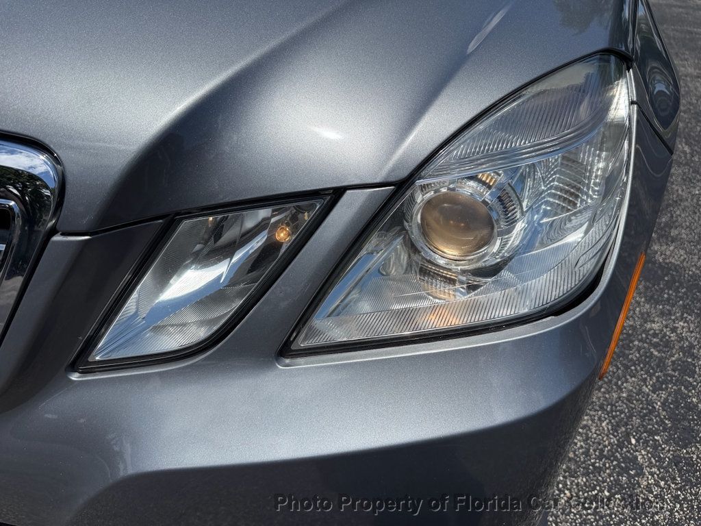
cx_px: 350
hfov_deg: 71.6
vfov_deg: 56.8
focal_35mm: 24
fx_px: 486
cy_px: 263
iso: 80
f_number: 1.78
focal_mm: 6.76
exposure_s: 1/7353
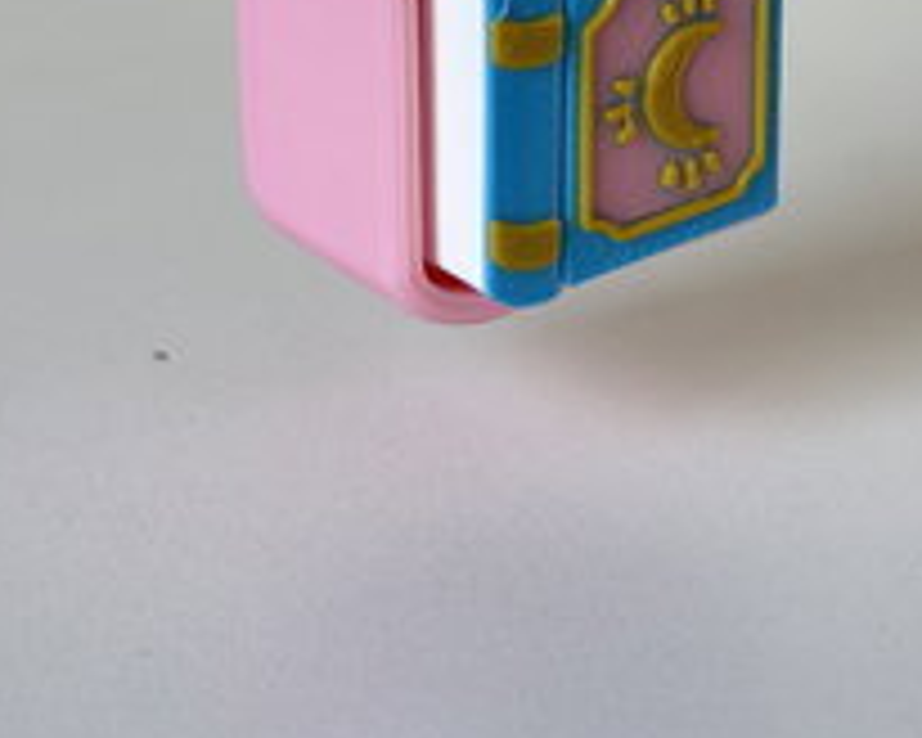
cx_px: 549
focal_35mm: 122
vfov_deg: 12.2
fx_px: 3329
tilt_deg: -12.9
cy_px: -236
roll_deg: -1.7
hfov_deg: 15.8
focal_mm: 6.86
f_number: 1.78
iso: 80
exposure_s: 1/198
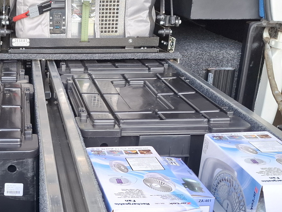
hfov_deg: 34.7
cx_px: 43
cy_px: 138
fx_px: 432
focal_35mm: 53
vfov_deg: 27.4
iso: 64
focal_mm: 5.54
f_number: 1.8
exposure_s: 1/100
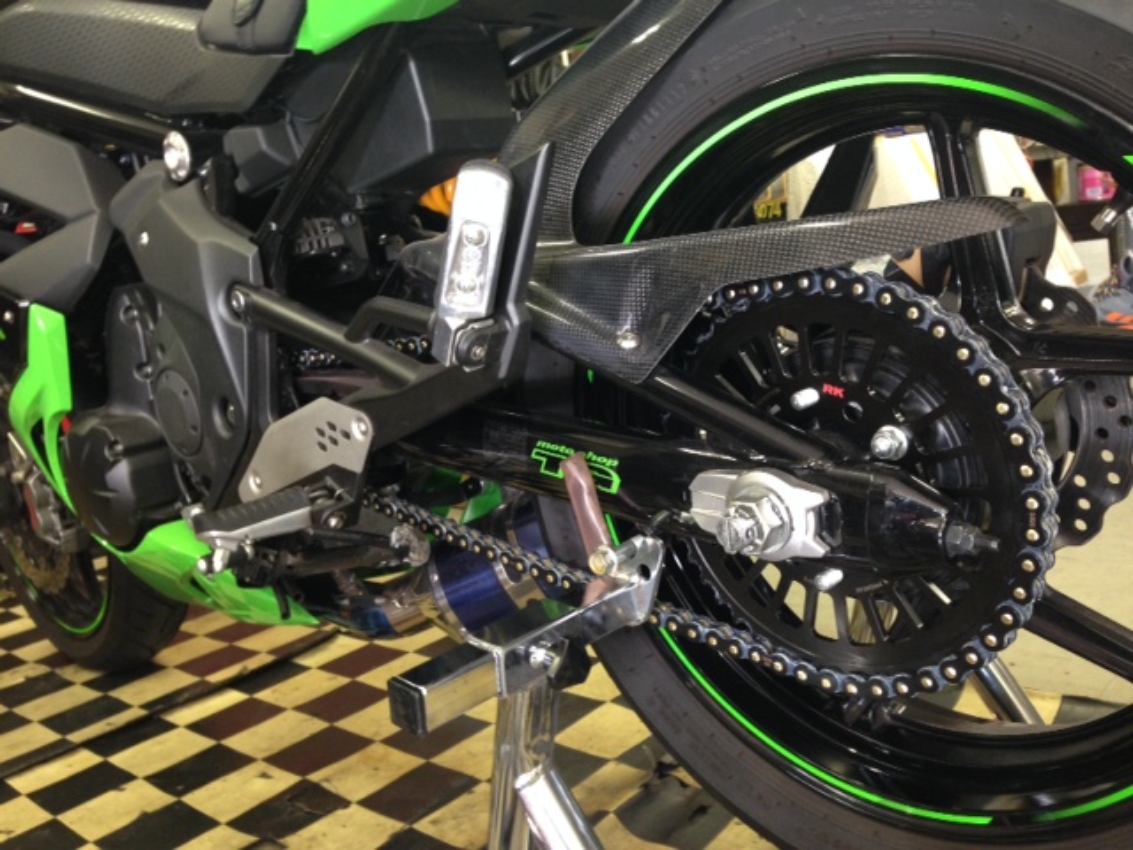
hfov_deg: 55.4
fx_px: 1080
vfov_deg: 42.9
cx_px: 566
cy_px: 425
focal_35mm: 33
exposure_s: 1/20
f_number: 2.4
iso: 125
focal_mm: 4.12
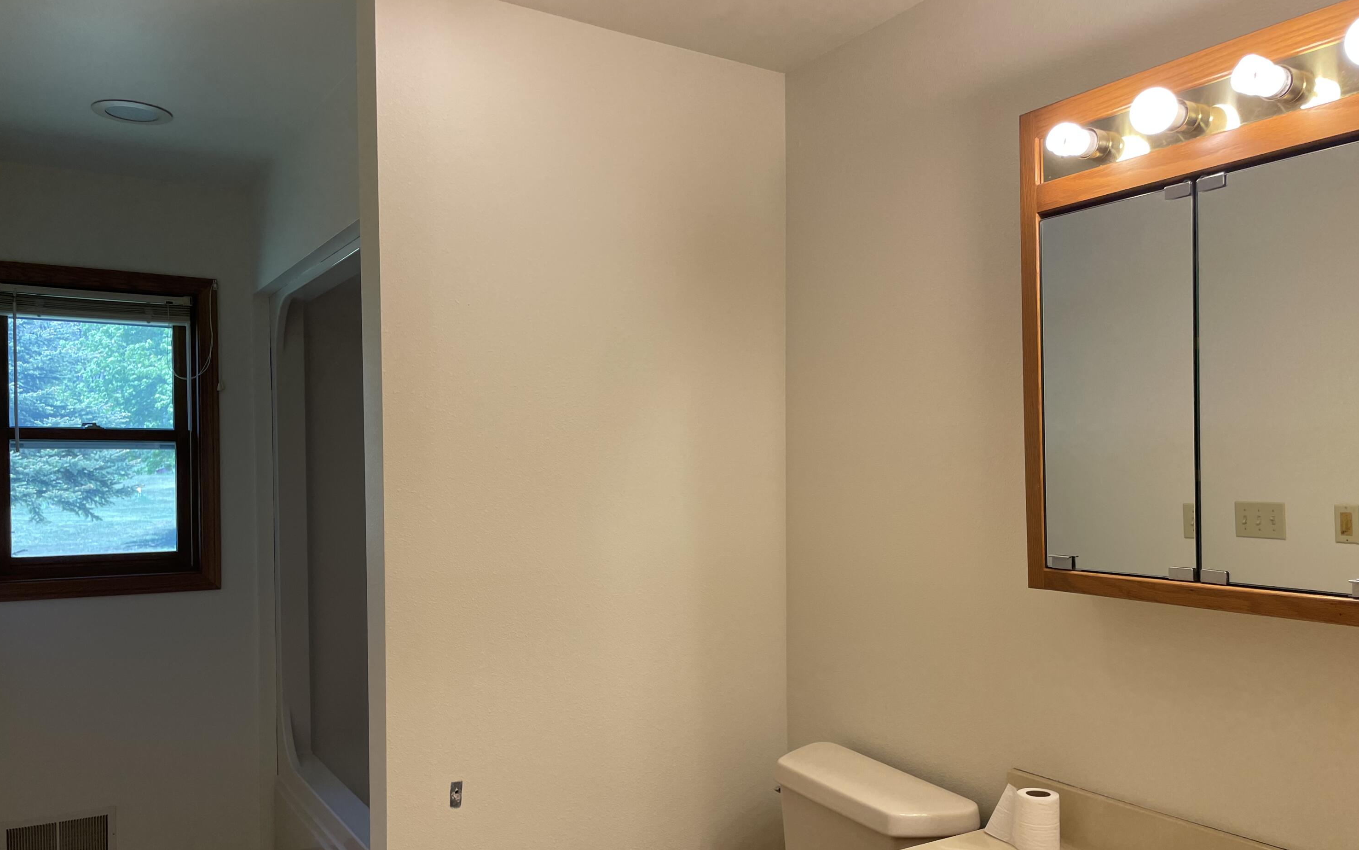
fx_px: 1037
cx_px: 685
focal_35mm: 28
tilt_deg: -1.0
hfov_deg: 66.5
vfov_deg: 44.4
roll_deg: +0.1
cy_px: 499
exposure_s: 1/120
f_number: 1.6
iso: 40
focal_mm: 4.2
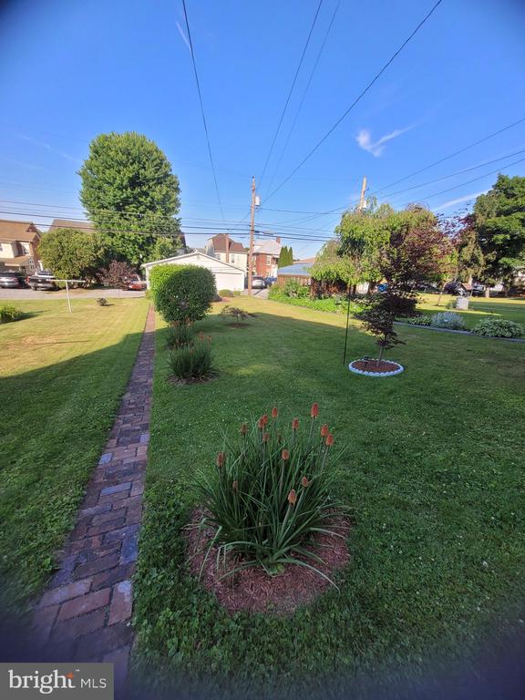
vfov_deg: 106.2
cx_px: 262
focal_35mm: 13
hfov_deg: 89.9
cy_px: 350
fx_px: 263
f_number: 2.2
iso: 40
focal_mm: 1.74
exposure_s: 1/541
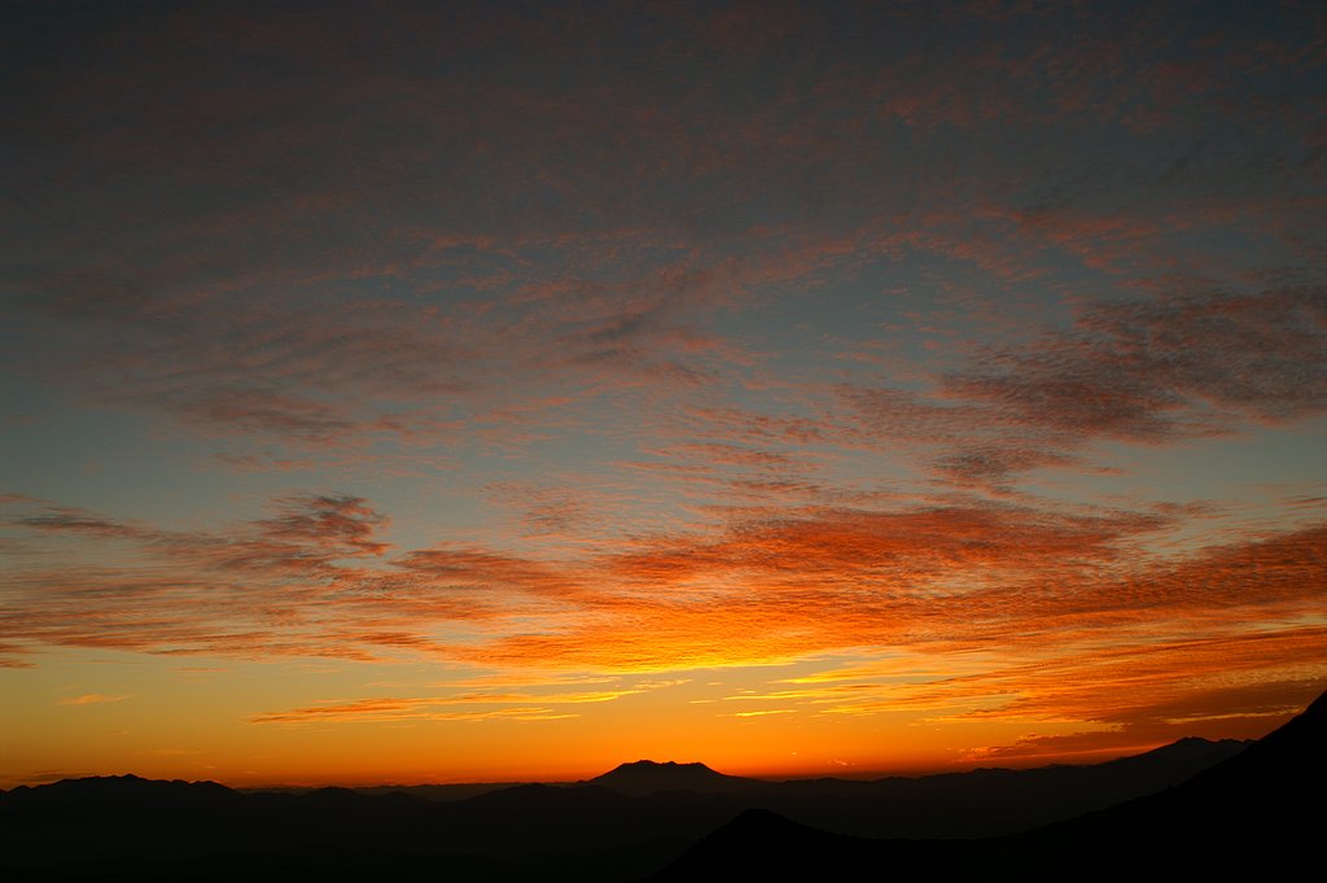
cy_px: 442
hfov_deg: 43.6
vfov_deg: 29.8
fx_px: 1657
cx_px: 664
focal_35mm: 45
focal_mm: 30
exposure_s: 1/80
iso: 100
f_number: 8
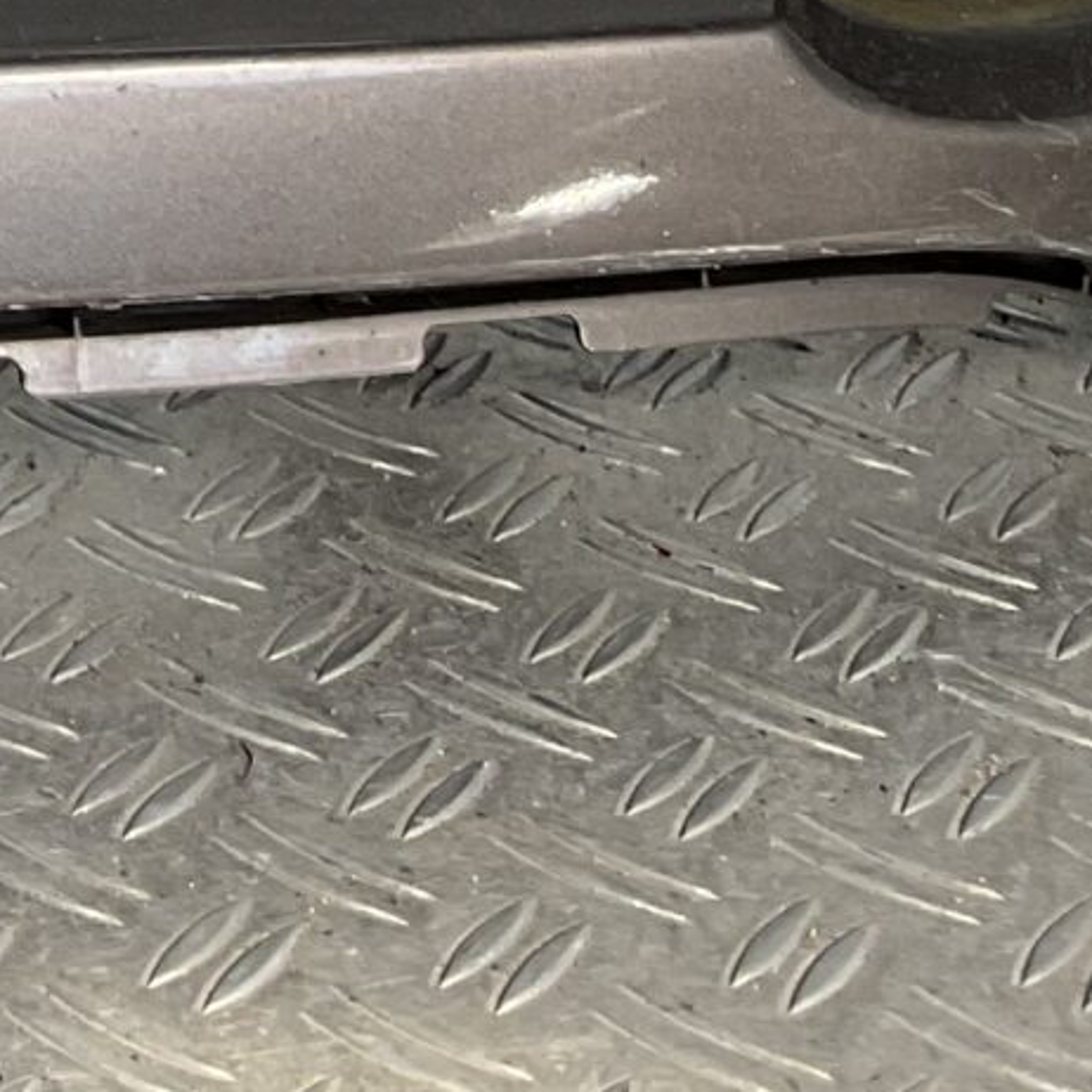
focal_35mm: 142
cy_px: -1057
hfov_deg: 10.7
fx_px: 5068
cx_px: -1425
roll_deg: -1.6
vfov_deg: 11.2
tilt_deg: -15.3
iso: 16
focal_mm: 3
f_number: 1.8
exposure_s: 1/185
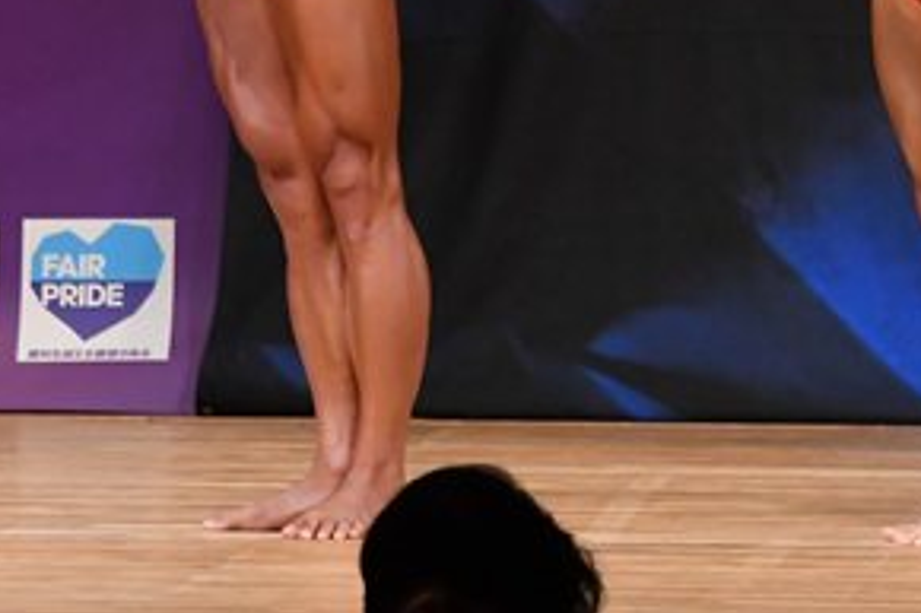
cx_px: 291
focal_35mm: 642
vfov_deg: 2.1
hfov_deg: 3.2
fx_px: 16415
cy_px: -137
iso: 4500
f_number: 5.6
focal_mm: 160
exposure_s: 1/400
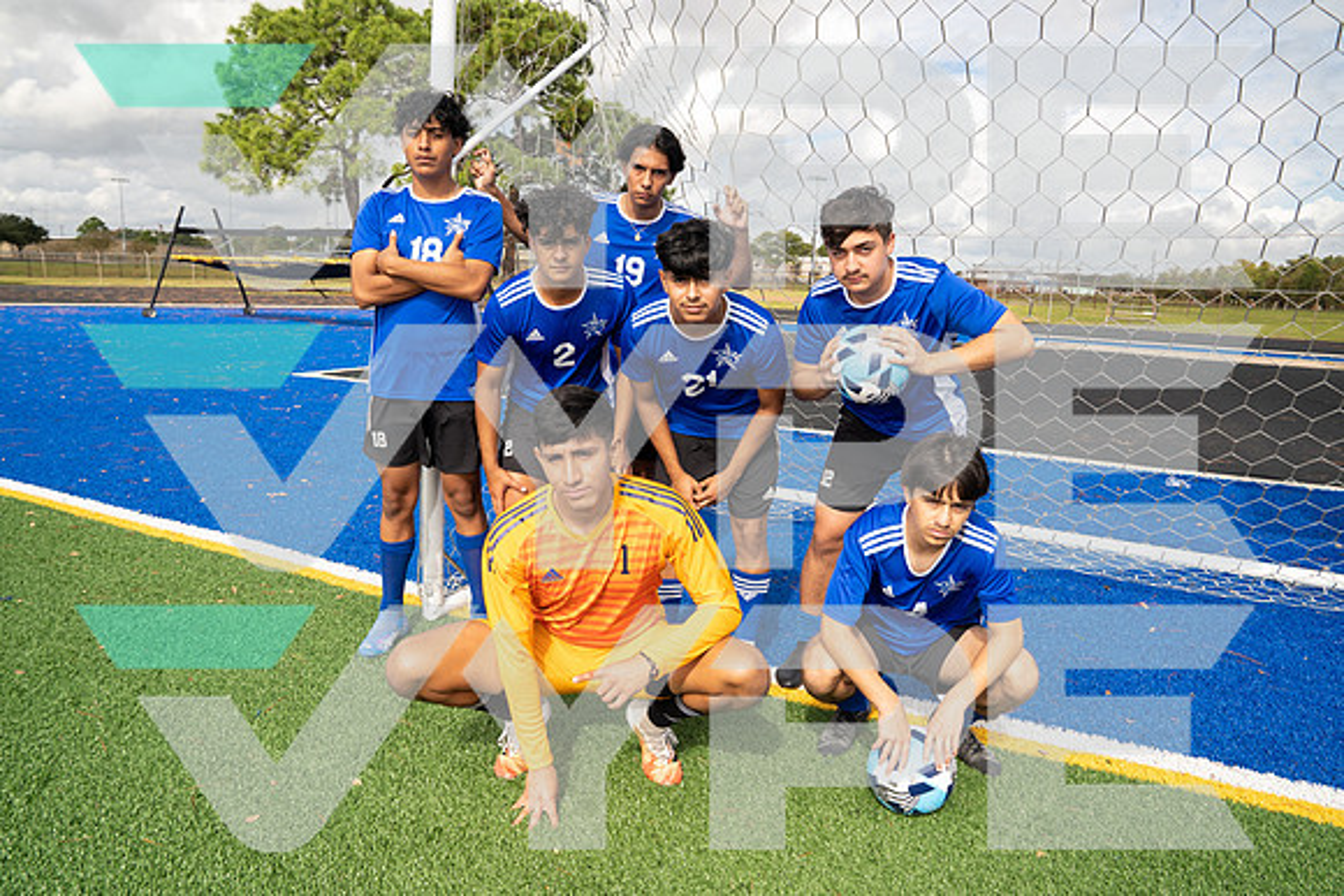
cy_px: 448
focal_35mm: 24
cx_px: 672
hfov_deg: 73.7
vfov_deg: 53.2
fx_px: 896
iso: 200
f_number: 8
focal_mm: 24
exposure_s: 1/250
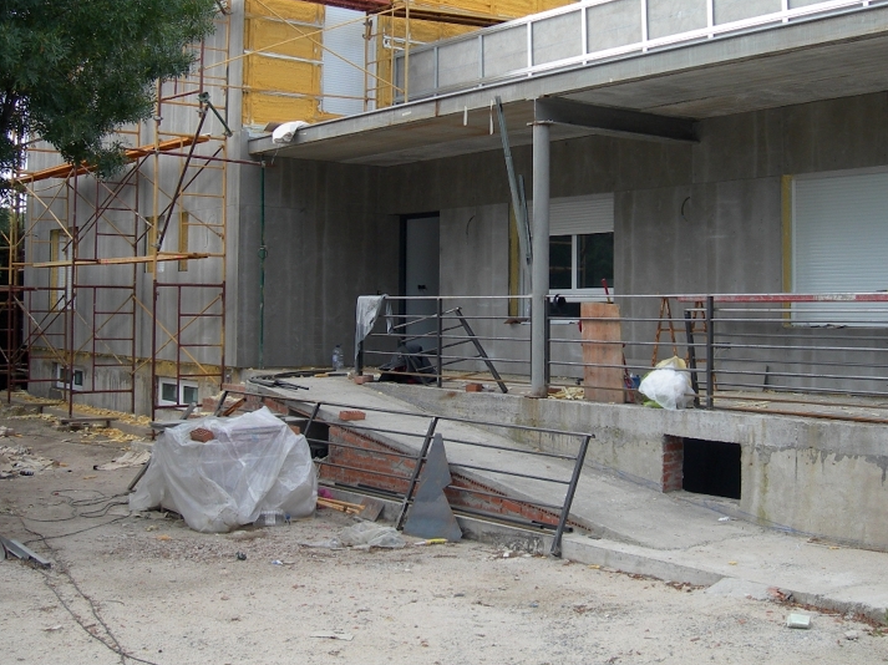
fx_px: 1231
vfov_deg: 30.1
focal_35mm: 48
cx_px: 462
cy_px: 257
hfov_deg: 39.7
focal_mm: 7.8
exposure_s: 1/292
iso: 50
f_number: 2.8
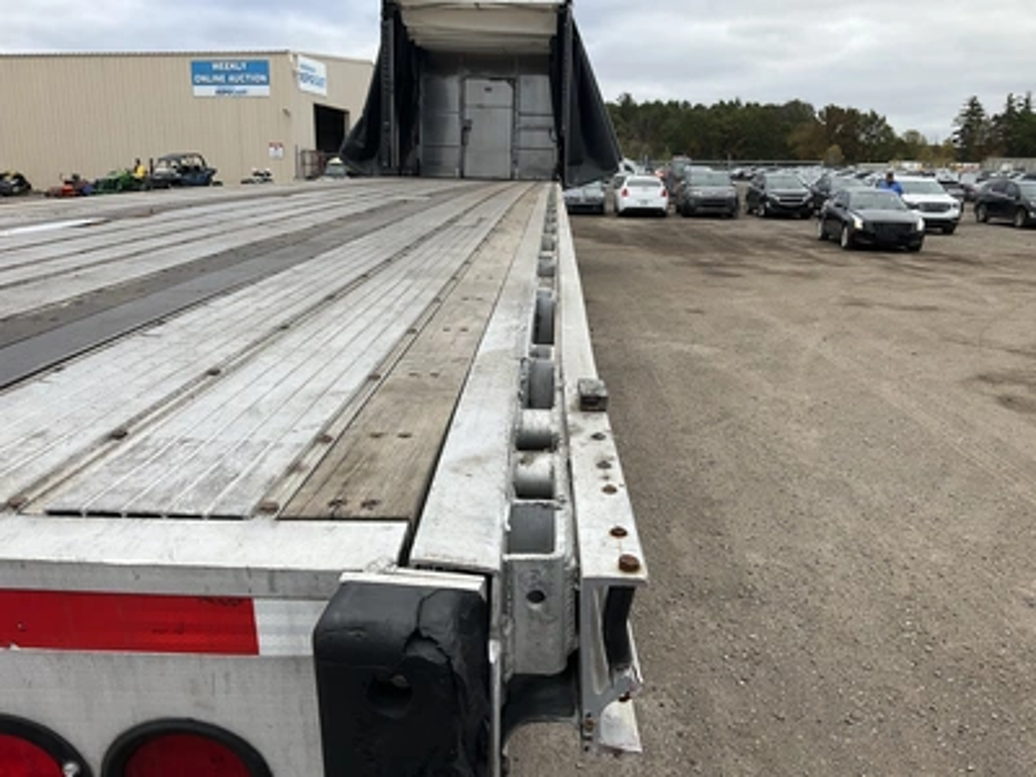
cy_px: 388
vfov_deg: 48.2
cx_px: 518
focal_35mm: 29
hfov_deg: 61.7
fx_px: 868
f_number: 1.8
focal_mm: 3
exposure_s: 1/627
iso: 25
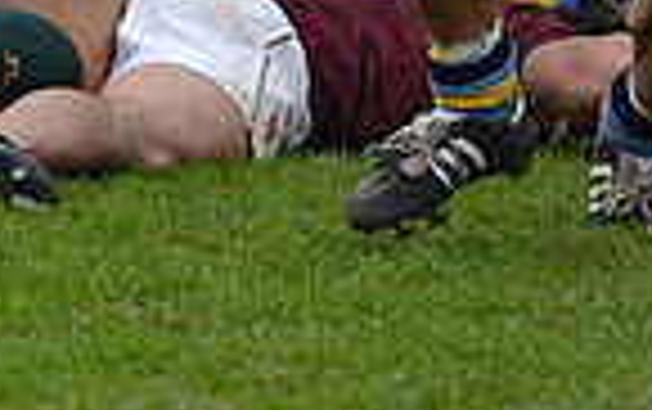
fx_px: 11581
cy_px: -448
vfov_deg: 2.0
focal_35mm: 651
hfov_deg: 3.2
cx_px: -351
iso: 1250
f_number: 2.8
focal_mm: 160
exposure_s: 1/500
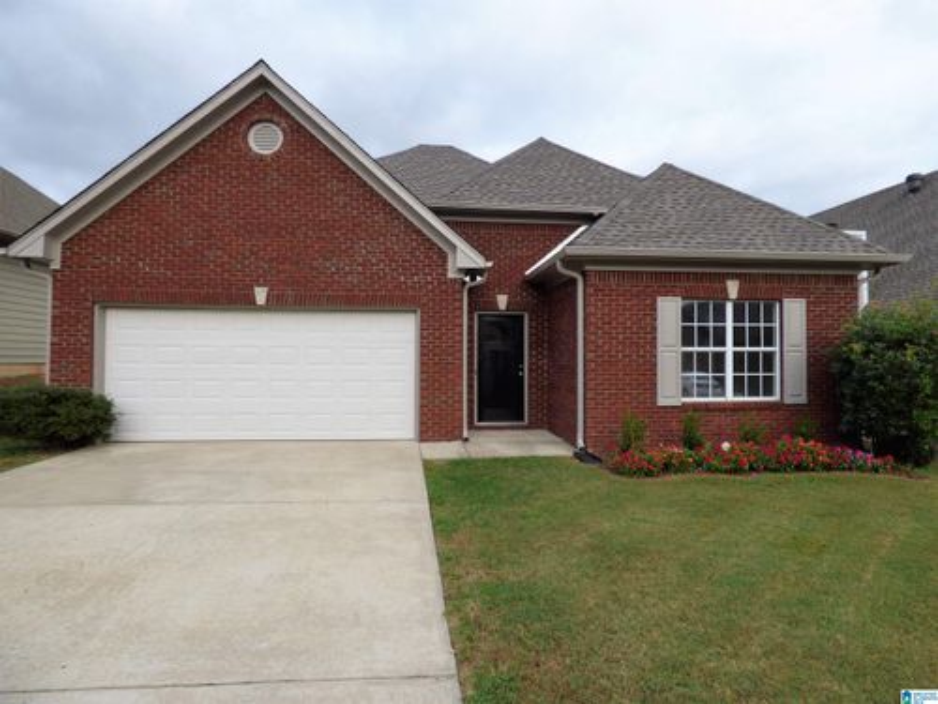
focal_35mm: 20
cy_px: 352
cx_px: 469
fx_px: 542
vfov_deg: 66.0
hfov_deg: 81.7
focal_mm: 3.58
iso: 100
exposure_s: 1/320
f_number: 2.8
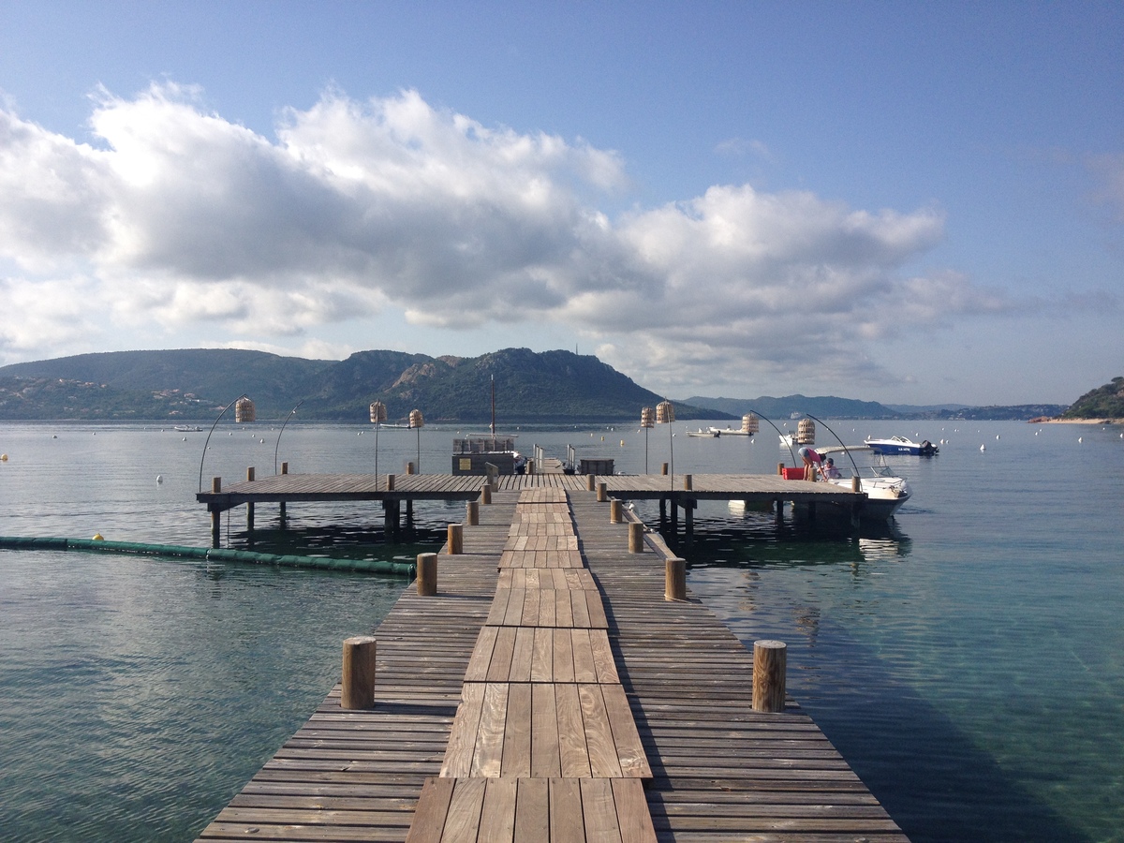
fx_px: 1136
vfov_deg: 40.7
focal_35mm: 35
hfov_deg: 52.6
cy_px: 422
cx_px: 562
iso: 64
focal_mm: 4.28
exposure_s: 1/2404
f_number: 2.4
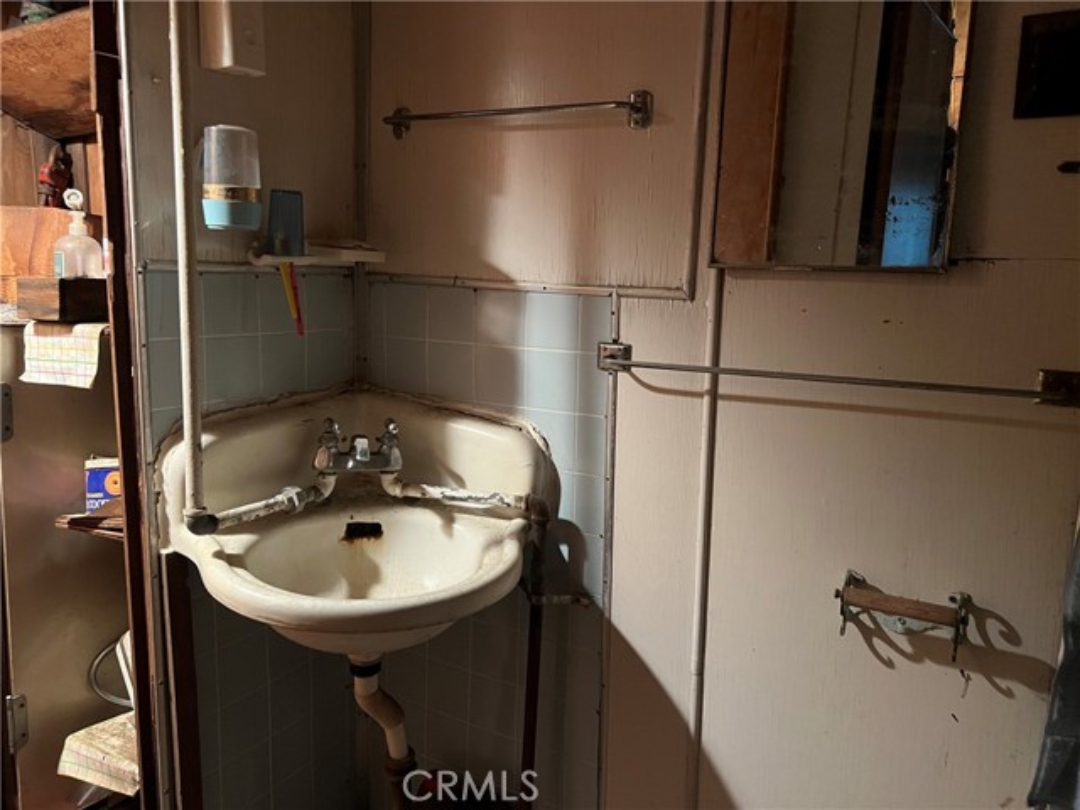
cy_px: 405
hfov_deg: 67.3
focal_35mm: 26
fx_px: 811
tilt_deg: -8.6
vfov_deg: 53.1
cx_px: 540
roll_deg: -2.3
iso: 500
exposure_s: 1/30
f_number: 1.5
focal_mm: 5.7
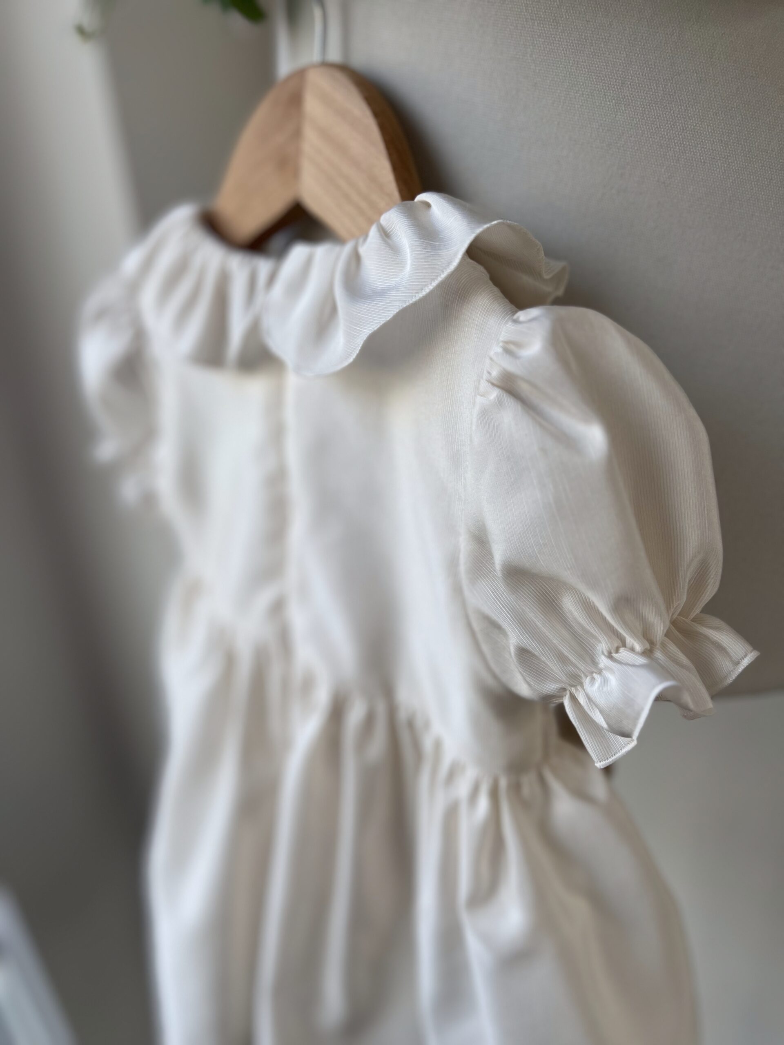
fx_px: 785
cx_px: 392
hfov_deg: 53.1
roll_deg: +5.1
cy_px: 522
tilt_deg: -25.3
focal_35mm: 26
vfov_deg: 67.3
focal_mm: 5.7
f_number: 1.5
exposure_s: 1/932
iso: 50
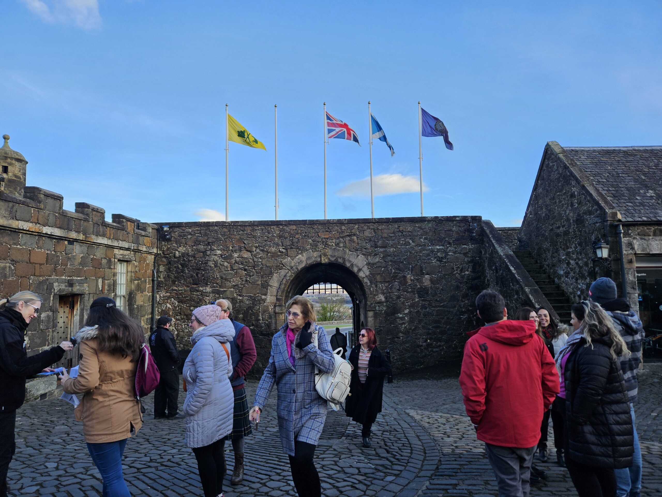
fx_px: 440
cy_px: 248
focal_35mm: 23
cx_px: 331
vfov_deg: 58.9
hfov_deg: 73.9
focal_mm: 5.4
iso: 25
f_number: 1.8
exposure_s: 1/311
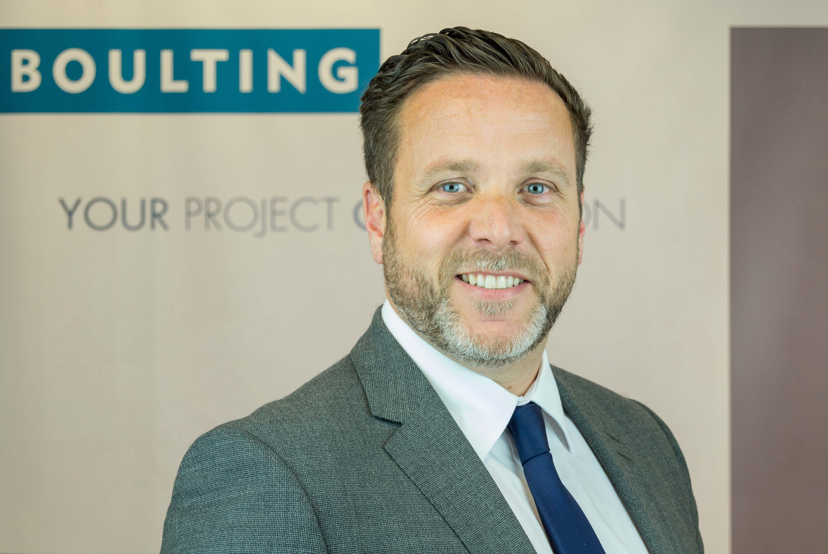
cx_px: 414
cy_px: 277
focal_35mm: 82
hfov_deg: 24.6
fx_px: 1899
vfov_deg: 16.6
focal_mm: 55
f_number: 5.6
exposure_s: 1/100
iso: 800
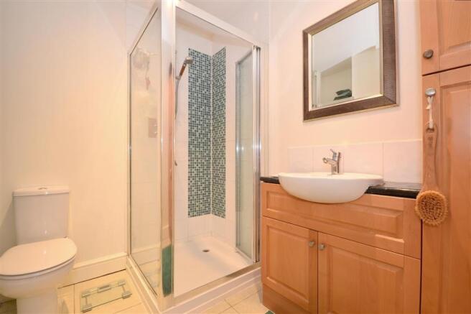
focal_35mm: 15
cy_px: 157
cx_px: 236
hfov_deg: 100.4
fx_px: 196
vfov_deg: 77.3
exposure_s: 1
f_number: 11
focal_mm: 10
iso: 200
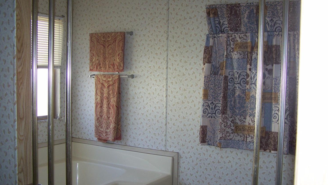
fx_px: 365
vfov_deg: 28.3
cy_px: 99
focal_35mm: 42
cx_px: 165
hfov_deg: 48.4
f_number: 2.8
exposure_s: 1/60
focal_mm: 6.3
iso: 80
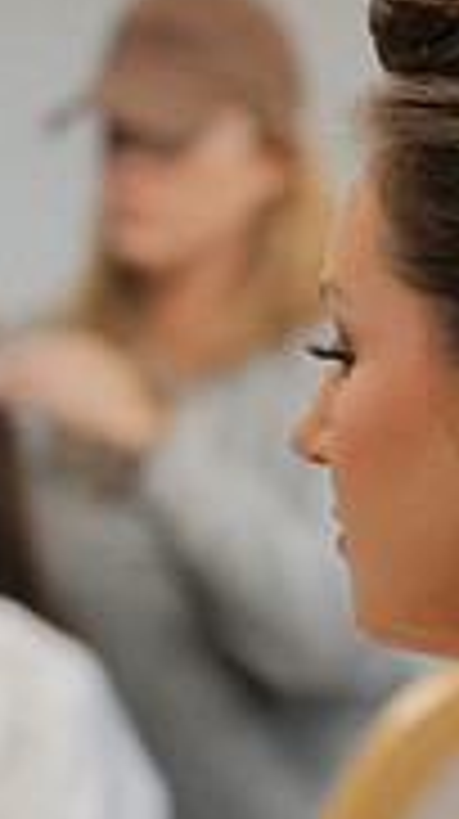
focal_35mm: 234
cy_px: 619
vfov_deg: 9.2
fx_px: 5077
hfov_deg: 5.2
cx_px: 544
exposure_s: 1/250
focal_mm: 70
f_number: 2.8
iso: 800
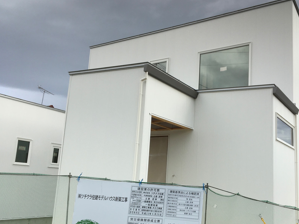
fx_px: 320
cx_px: 190
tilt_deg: +10.9
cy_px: 129
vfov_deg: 38.6
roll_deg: -2.6
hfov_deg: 49.6
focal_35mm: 37
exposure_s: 1/641
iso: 25
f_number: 2.2
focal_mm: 4.15
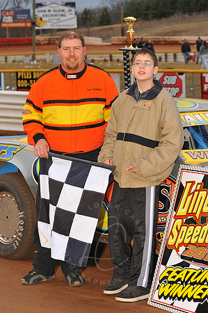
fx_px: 799
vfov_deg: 22.2
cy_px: 156
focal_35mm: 92
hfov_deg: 14.8
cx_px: 104
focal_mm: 92
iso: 500
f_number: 7.1
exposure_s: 1/320
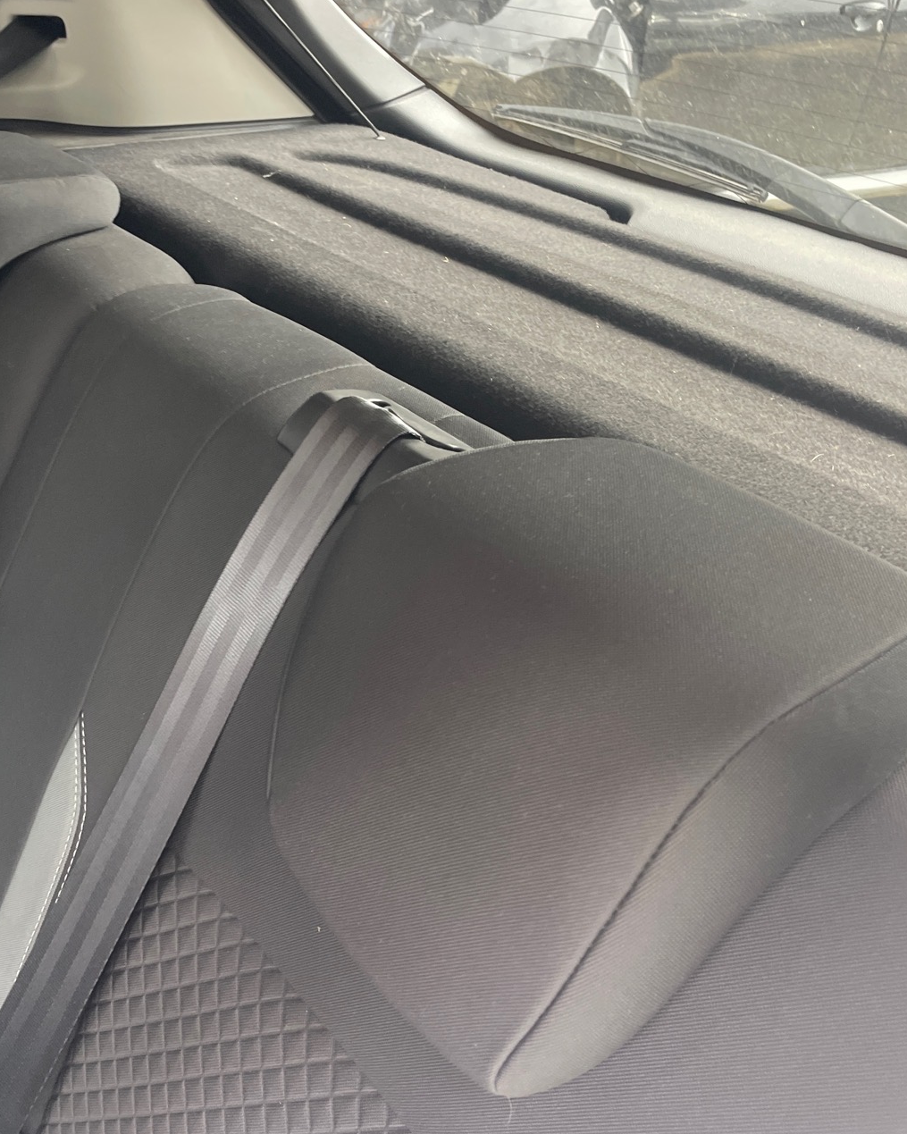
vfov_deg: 50.3
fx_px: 1208
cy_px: 542
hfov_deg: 40.7
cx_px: 315
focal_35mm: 36
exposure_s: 1/63
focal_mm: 4.2
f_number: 1.6
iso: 125
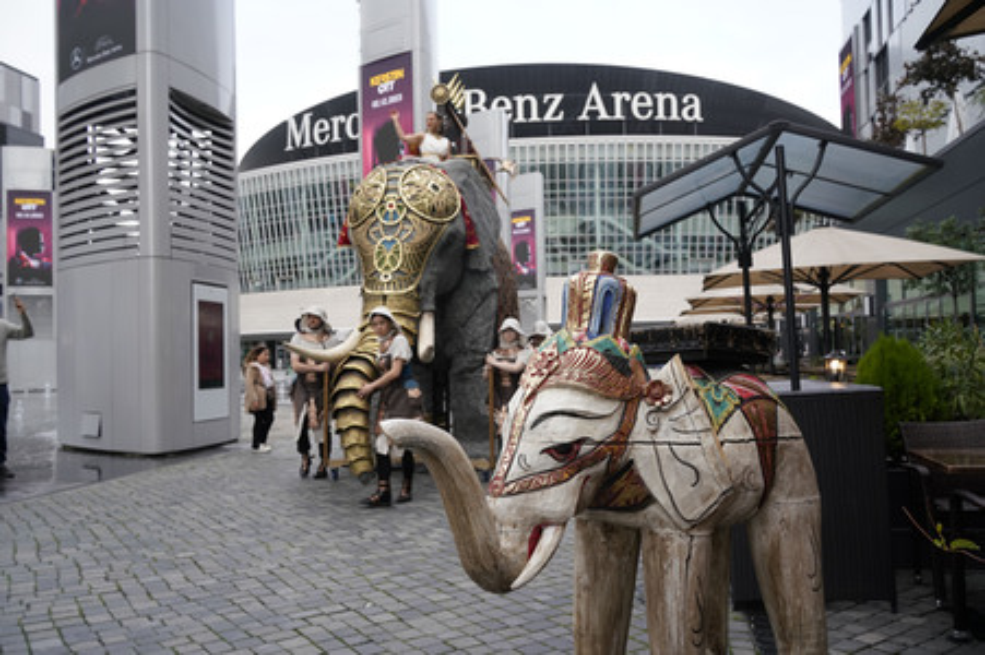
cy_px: 328
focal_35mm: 30
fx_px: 820
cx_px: 492
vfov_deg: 43.5
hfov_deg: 62.0
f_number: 8
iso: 640
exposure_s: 1/200
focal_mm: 30
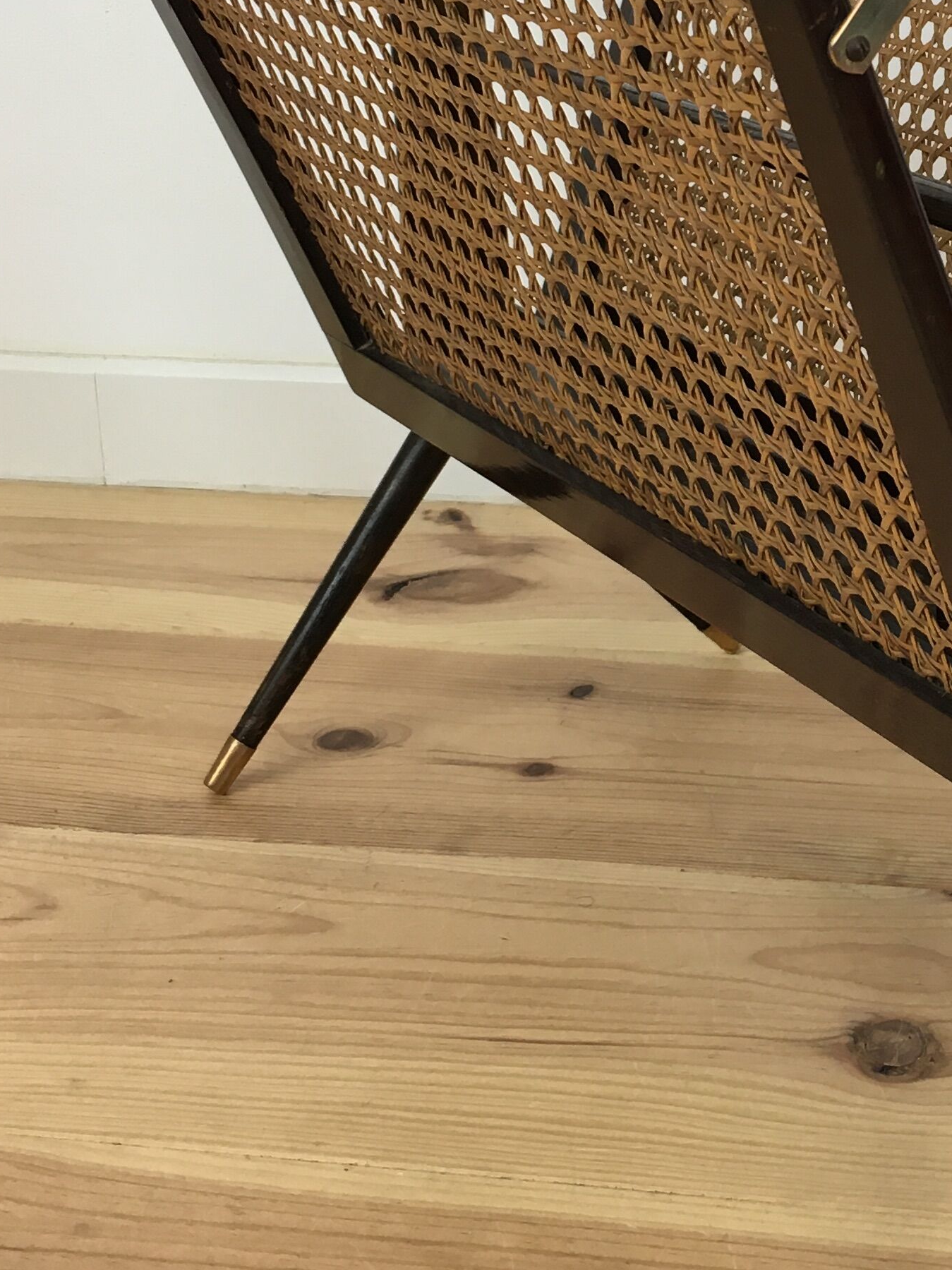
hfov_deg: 21.8
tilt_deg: -16.2
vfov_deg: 29.2
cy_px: 265
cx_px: 946
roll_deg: +0.1
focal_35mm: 65
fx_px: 2384
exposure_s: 1/33
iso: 25
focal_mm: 4.15
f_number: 2.2
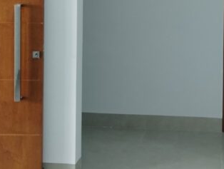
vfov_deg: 21.9
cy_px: 2
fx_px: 422
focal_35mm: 65
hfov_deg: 29.1
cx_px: 181
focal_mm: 4.27
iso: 813
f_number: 1.8
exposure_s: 1/30
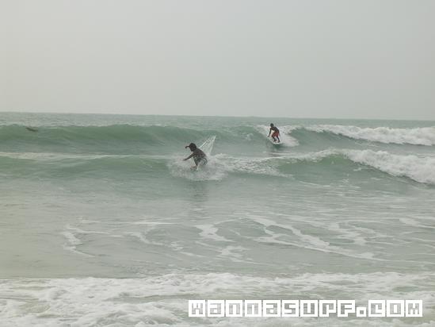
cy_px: 164
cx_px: 218
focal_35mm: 115
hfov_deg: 17.1
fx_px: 1445
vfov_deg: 12.9
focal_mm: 17.4
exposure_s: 1/594
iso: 50
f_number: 4.9
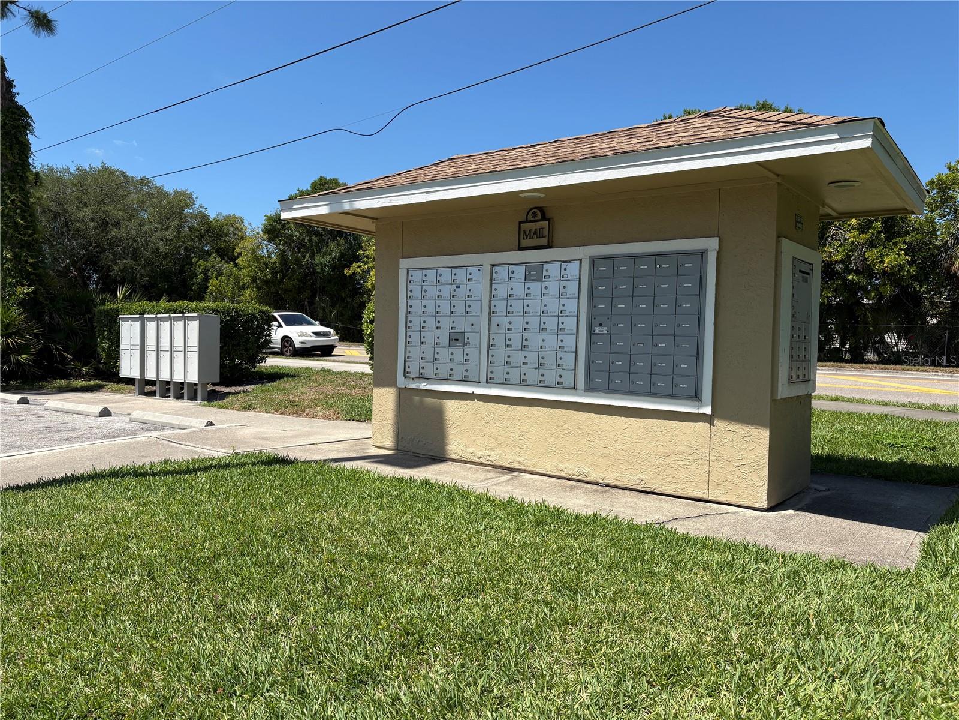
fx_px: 720
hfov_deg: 67.3
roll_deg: -0.1
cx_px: 480
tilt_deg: -2.2
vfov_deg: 53.1
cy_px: 360
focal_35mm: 26
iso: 50
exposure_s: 1/3831
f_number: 1.6
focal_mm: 5.96
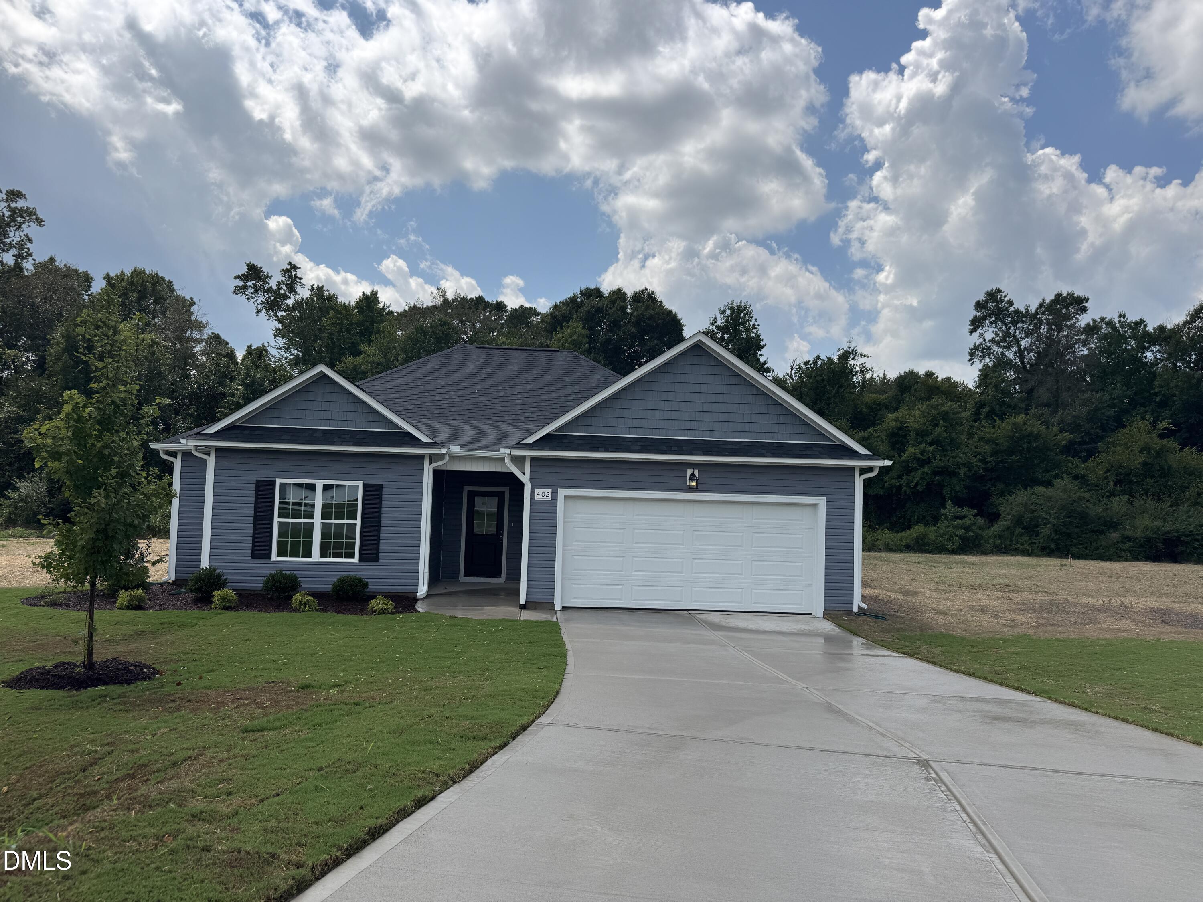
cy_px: 451
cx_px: 602
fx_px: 834
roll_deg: -1.8
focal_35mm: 24
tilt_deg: +2.8
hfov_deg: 71.6
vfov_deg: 56.8
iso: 80
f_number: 1.78
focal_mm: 6.76
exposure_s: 1/7937
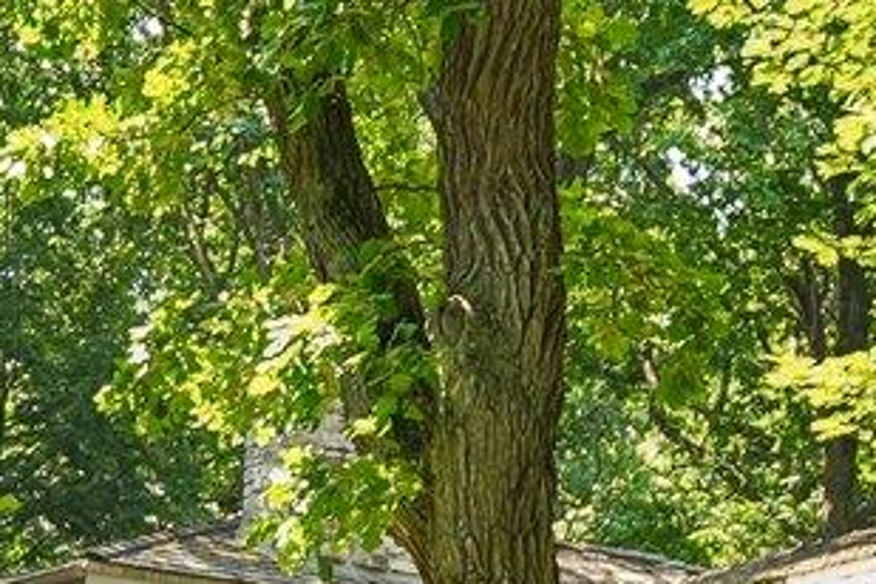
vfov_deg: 7.1
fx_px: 4672
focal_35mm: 192
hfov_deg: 10.7
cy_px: 583
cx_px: 706
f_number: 4
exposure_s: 1/60
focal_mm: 29
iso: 100
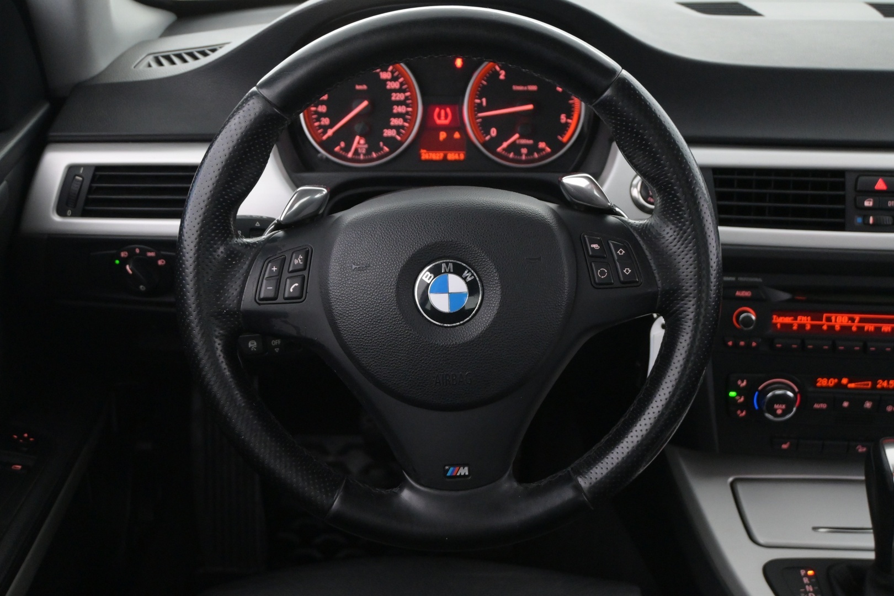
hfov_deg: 43.6
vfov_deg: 29.9
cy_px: 298
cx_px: 447
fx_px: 1117
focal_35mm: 45
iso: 4000
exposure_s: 1/50
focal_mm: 30
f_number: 4.8
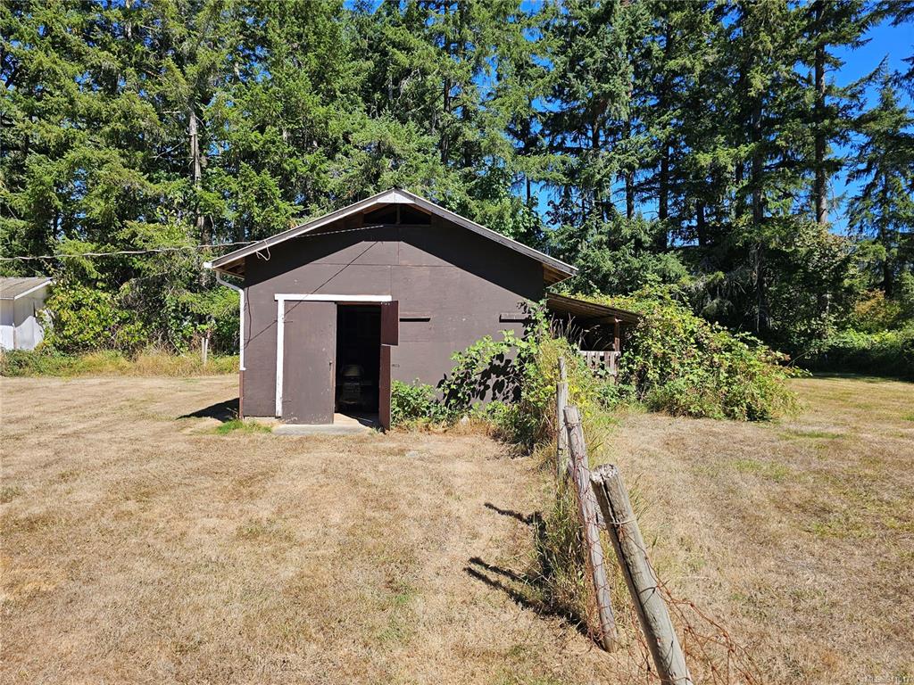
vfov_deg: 58.9
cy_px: 342
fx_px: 607
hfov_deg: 73.9
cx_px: 457
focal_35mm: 23
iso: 10
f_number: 1.7
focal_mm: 6.3
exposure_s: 1/548
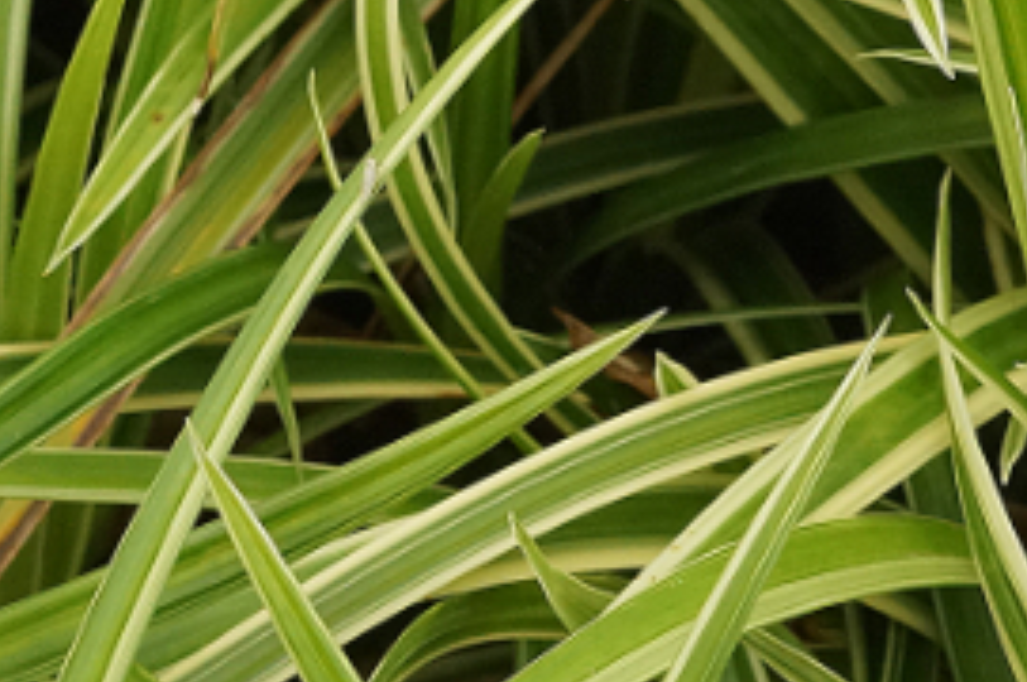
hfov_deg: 3.1
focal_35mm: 665
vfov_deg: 2.1
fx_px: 18948
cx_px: 652
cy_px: 53
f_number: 8
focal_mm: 100
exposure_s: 1/160
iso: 640
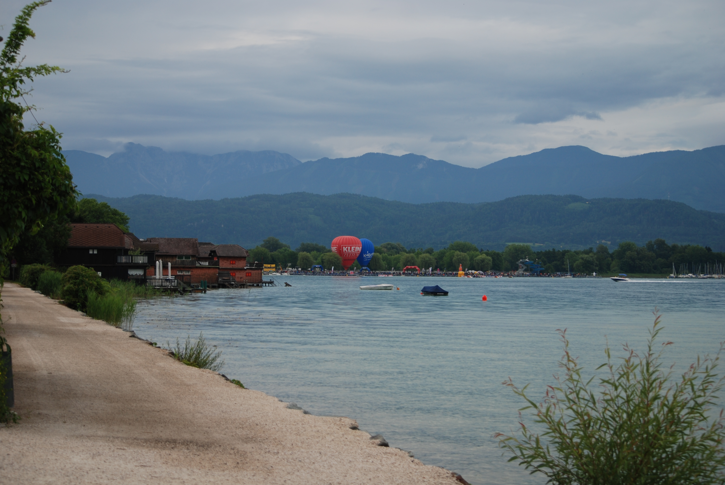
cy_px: 242
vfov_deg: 16.6
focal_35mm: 82
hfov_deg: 24.6
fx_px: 1663
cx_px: 362
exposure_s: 1/125
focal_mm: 55
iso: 100
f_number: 4.5
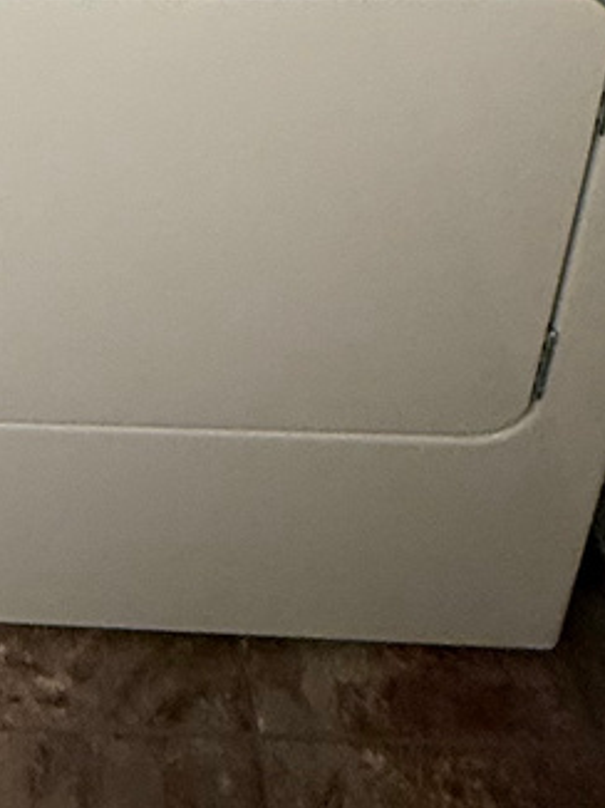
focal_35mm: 66
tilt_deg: -26.9
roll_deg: +4.4
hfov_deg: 19.9
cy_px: -302
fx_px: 1540
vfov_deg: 24.7
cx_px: -238
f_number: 2.2
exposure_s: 1/60
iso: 320
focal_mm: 2.22
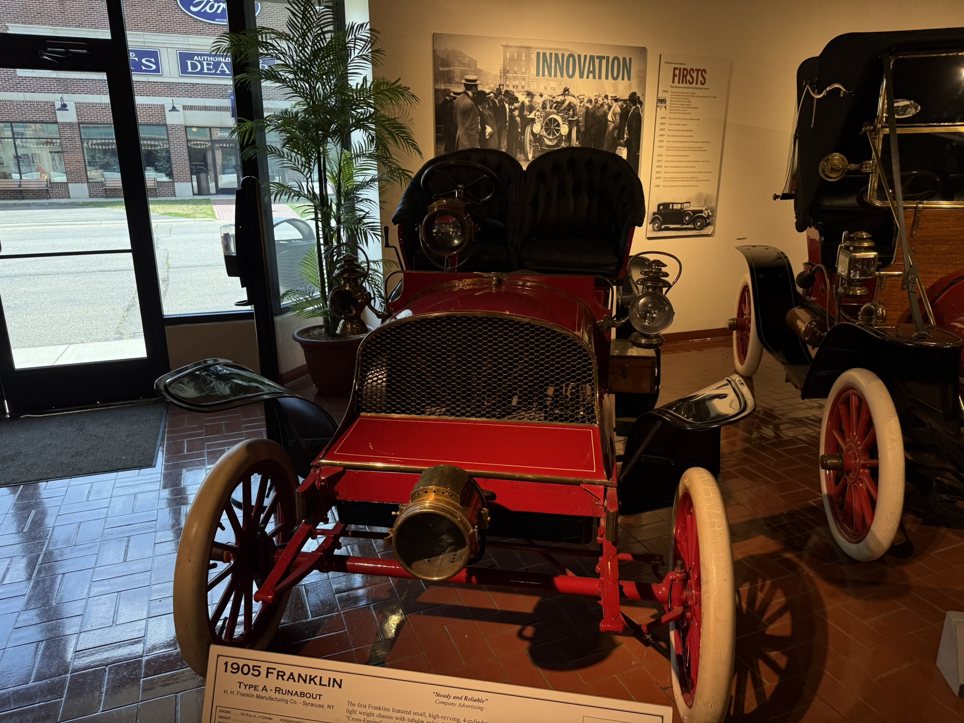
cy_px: 362
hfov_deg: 71.6
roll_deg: -0.4
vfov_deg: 56.8
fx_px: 668
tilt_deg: -18.5
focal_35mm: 24
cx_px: 482
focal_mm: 6.76
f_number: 1.78
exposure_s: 1/120
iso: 80
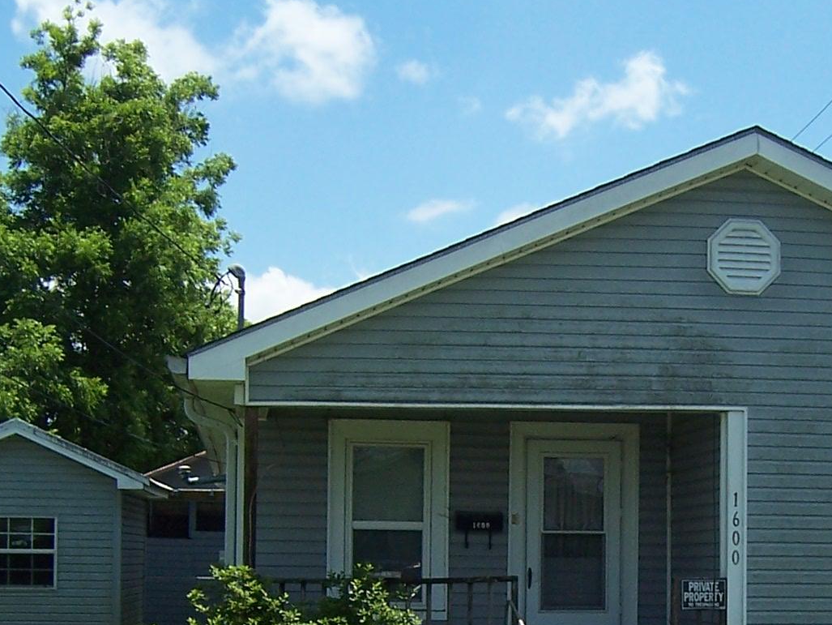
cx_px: 616
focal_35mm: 74
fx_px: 1779
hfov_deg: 26.0
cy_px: 576
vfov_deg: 19.5
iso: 80
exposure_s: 1/1000
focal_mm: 5.5
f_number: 3.4
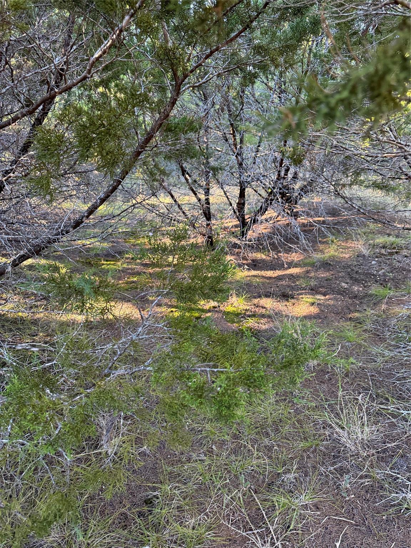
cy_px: 274
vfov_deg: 71.6
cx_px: 206
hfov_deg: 56.8
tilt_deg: -19.0
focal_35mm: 24
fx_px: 380
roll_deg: -2.4
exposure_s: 1/109
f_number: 1.78
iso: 200
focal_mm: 6.76
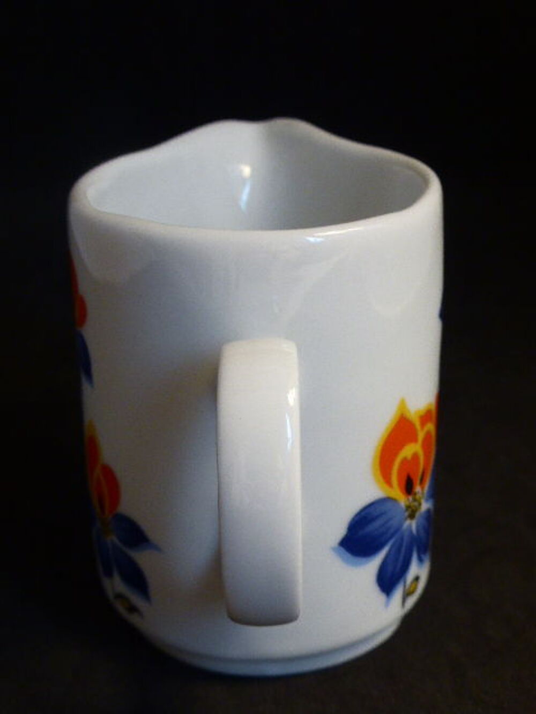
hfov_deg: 27.5
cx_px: 268
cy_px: 357
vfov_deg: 36.2
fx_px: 1094
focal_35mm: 53
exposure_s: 1/20
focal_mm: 9
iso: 400
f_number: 4.4
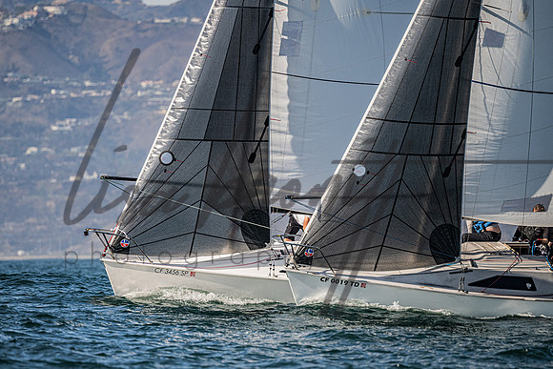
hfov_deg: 4.1
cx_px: 246
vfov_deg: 2.8
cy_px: 217
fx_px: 7675
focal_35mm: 500
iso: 320
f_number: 5.6
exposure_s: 1/3200
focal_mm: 400
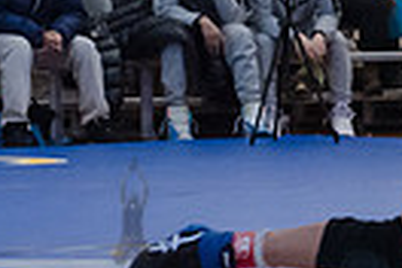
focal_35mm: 307
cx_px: 524
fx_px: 3428
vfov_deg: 4.5
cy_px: 62
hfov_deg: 6.7
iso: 6400
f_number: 3.2
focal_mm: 70
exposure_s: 1/400
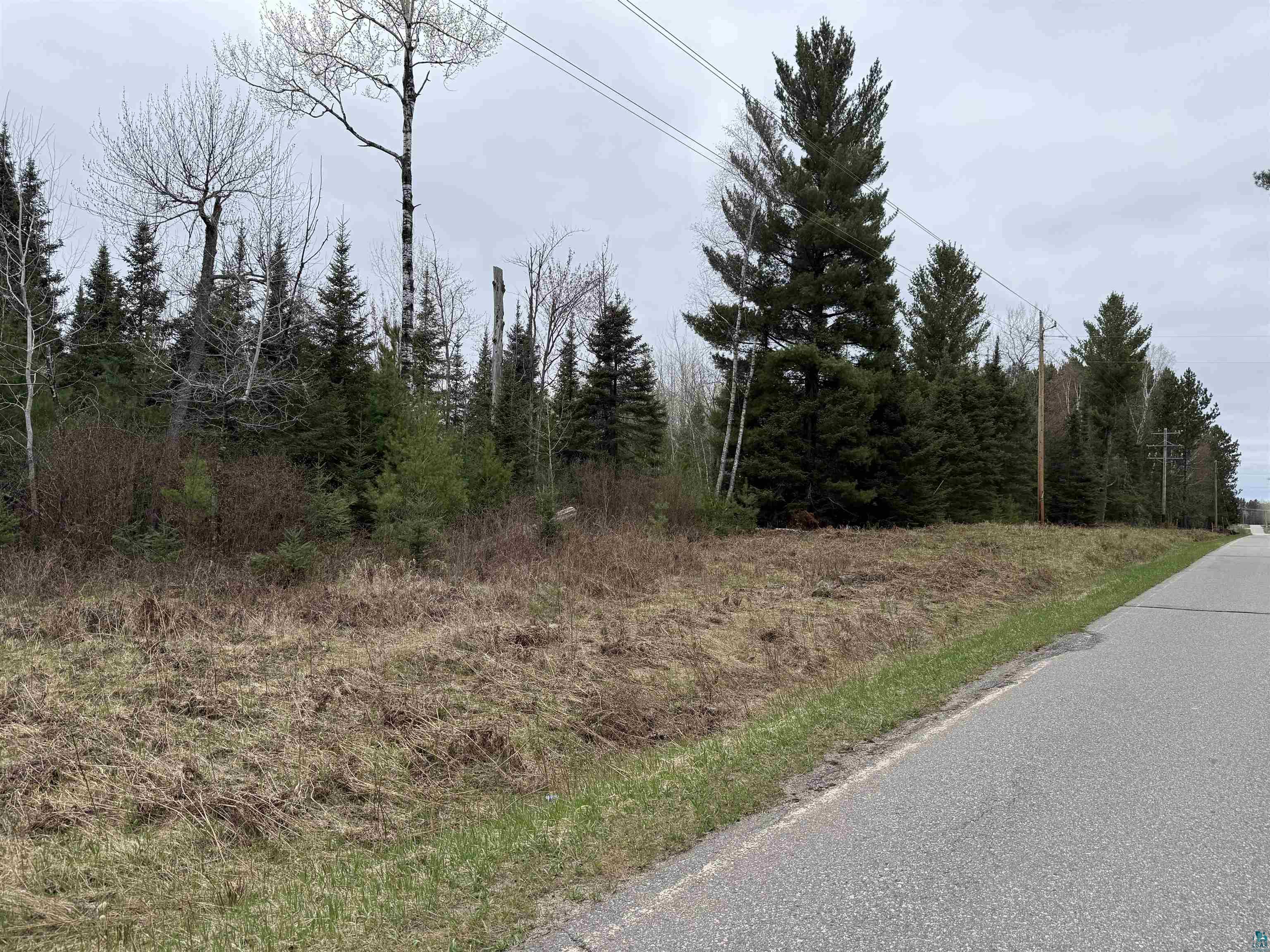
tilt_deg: +1.5
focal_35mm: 24
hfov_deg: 71.6
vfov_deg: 56.8
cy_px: 476
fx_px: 881
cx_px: 635
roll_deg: -1.6
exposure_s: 1/2703
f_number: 1.78
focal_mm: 6.76
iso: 80
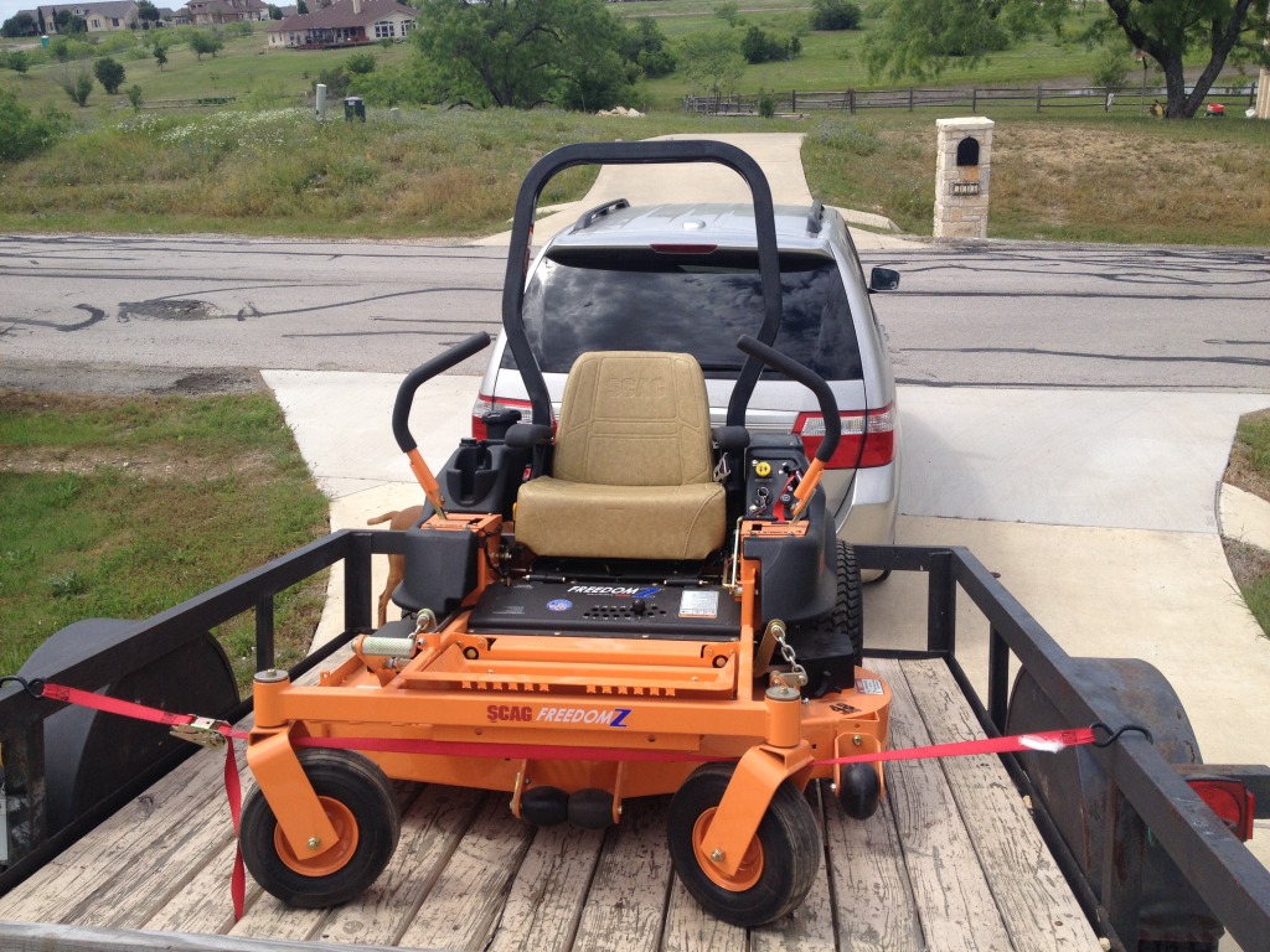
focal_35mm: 35
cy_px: 476
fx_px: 1284
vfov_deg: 40.7
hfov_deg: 52.6
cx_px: 635
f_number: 2.4
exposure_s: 1/1577
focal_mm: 4.28
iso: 50
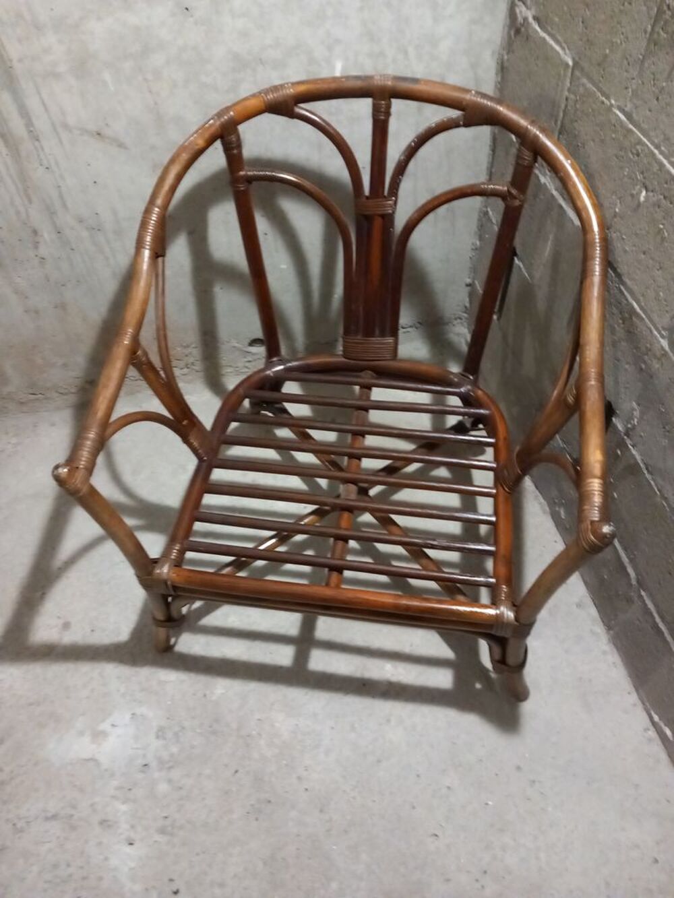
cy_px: 449
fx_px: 701
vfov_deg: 65.3
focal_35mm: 27
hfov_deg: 51.4
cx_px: 337
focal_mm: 4
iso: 640
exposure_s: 1/20
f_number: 1.8
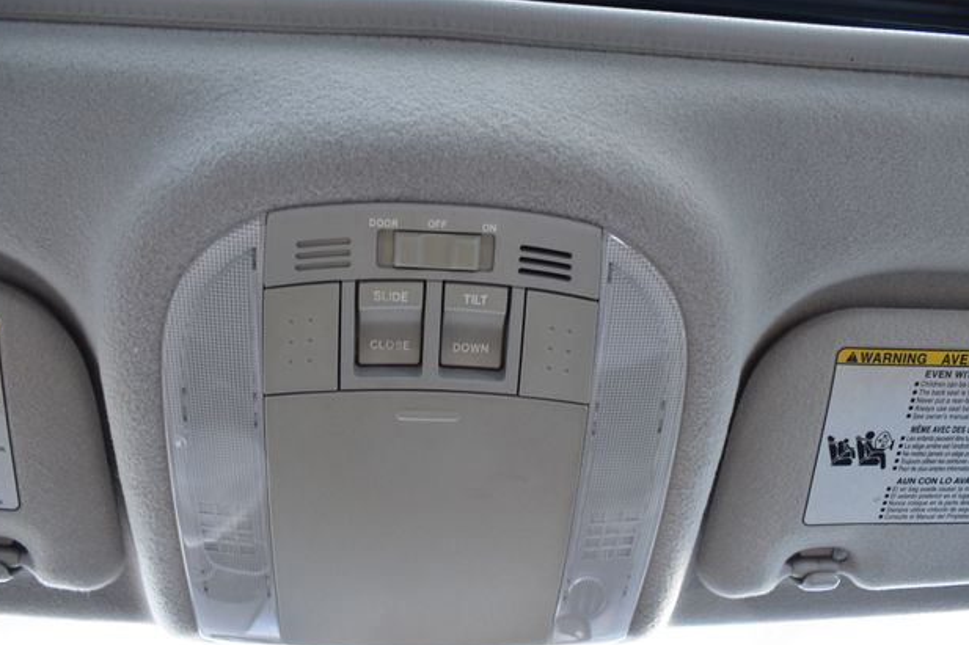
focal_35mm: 28
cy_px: 320
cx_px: 481
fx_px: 753
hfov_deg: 65.5
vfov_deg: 46.4
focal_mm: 18
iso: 400
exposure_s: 1/20
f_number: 6.3
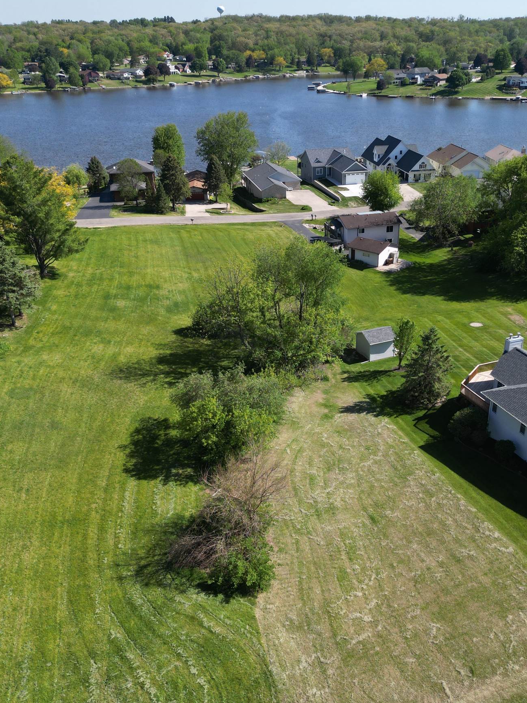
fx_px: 650
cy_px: 412
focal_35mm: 32
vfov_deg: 56.5
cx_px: 318
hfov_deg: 43.9
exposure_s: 1/2000
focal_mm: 6.72
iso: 120
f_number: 1.7
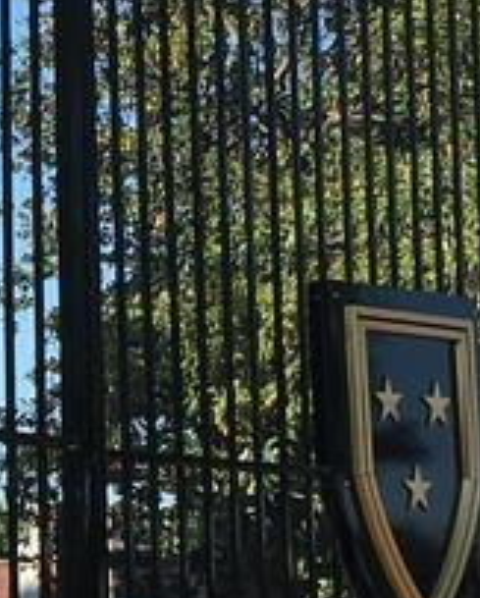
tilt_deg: +7.9
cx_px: -292
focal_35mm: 167
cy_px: 404
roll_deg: +1.3
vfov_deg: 11.5
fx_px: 2959
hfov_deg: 9.0
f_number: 2.2
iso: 25
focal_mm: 4.15
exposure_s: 1/732
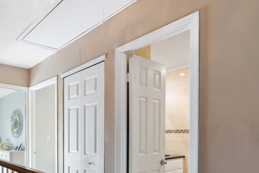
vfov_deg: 44.1
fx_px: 201
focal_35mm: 28
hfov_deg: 59.9
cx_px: 49
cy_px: 140
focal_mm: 16
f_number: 9
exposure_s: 1/2
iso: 250
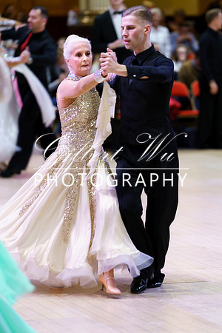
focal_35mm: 200
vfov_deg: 10.3
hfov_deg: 6.9
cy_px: 166
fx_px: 1850
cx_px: 111
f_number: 2.8
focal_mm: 200
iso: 1000
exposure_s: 1/160
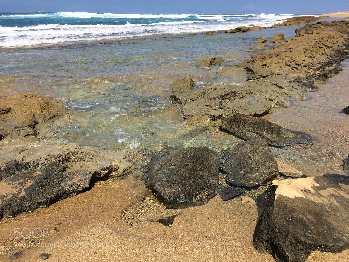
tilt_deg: -21.0
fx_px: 292
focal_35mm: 29
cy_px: 131
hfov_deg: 61.7
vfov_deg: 48.2
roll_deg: +0.2
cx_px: 174
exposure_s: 1/2933
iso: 32
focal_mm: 4.15
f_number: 2.2
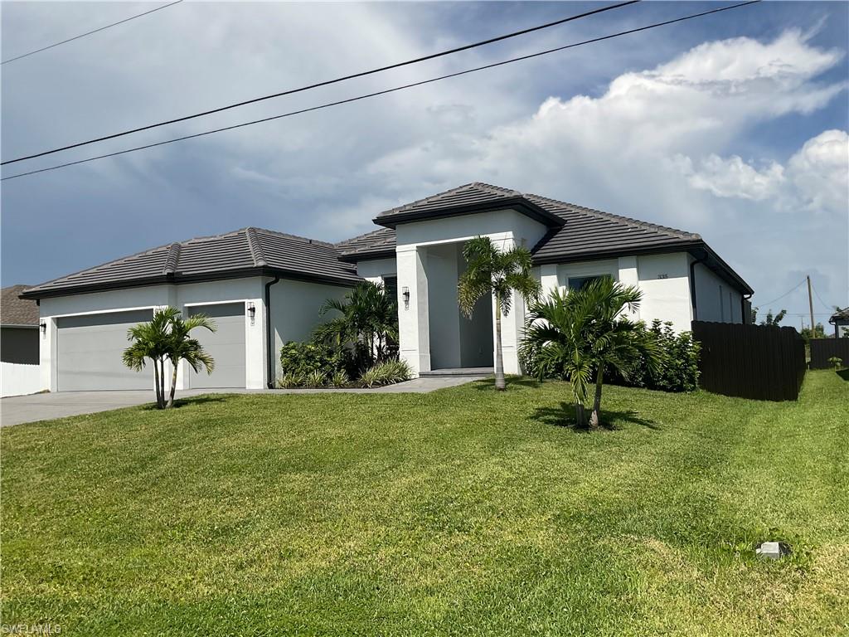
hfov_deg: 61.7
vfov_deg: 48.2
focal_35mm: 29
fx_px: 711
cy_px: 318
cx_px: 424
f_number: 1.8
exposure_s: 1/3788
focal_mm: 3
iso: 20
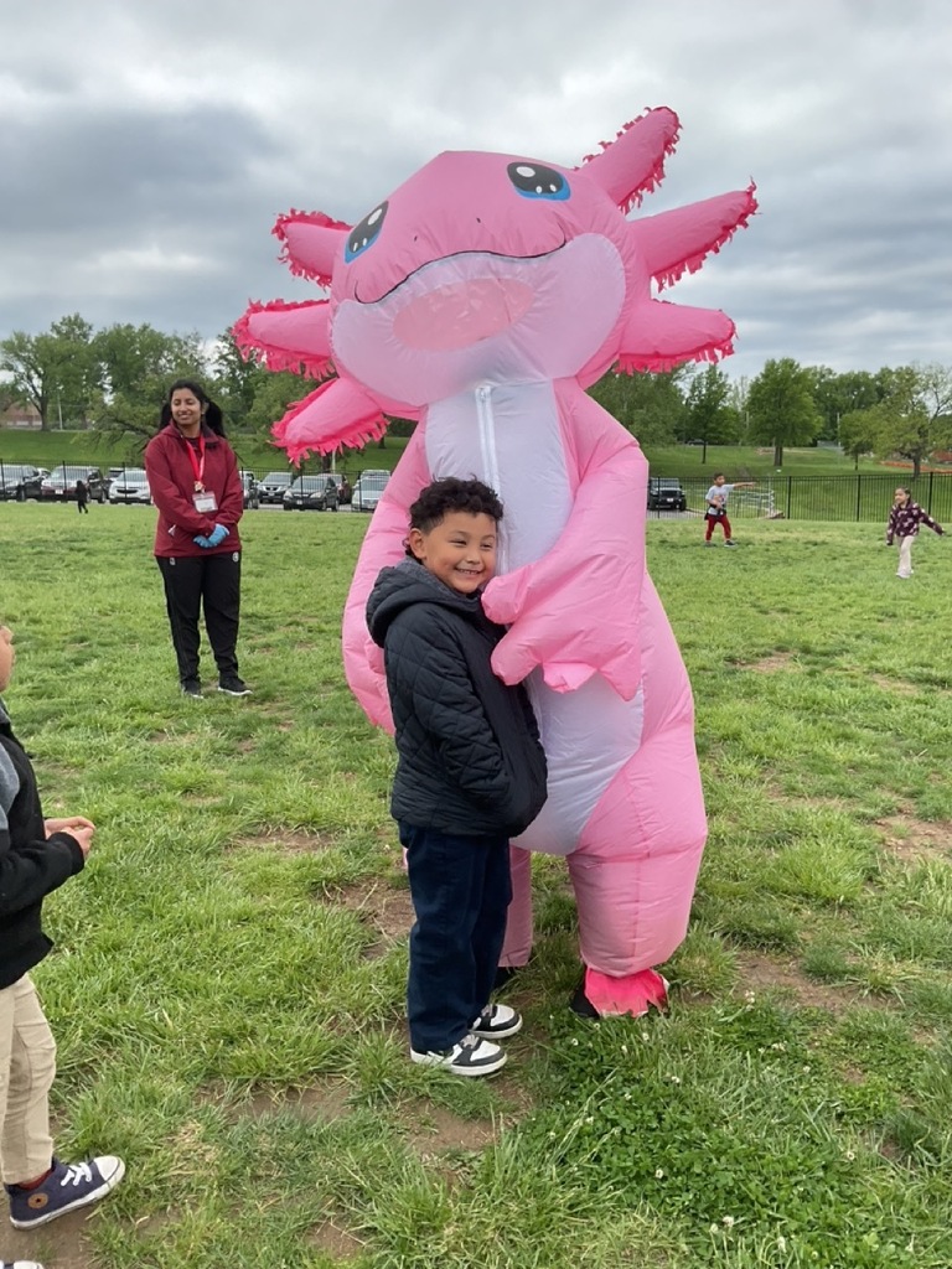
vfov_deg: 61.7
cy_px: 634
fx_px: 1063
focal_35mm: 29
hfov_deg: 48.2
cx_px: 476
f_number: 1.8
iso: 16
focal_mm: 3
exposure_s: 1/1451
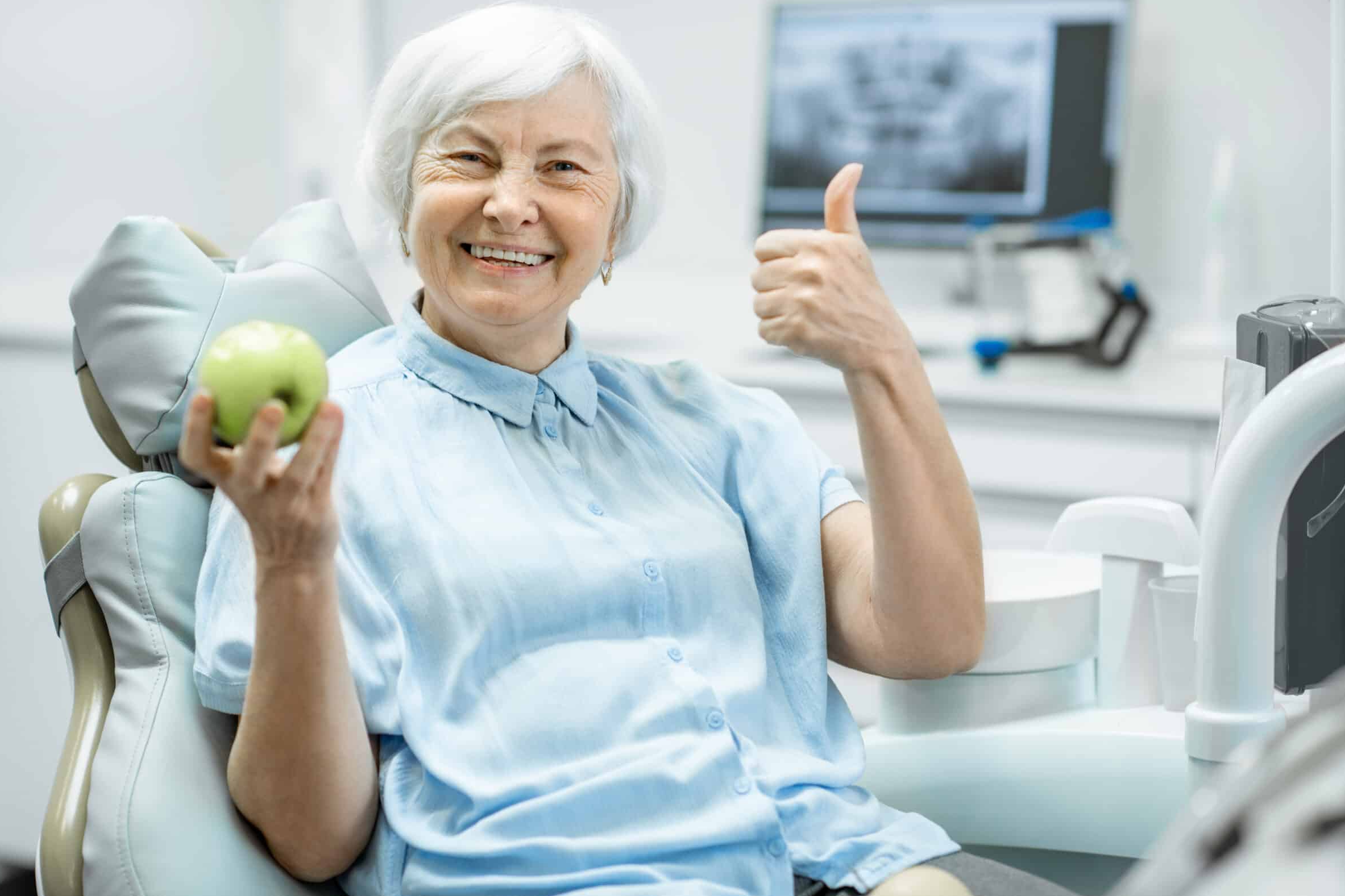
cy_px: 453
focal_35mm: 92
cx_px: 621
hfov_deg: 22.1
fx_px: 3437
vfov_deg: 14.9
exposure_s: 1/200
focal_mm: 85
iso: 250
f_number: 2.2
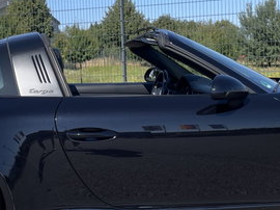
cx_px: 124
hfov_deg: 26.3
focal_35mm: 74
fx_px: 598
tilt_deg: -4.7
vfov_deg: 19.9
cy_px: 120
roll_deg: +1.8
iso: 32
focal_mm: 4.2
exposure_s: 1/2564
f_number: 1.6
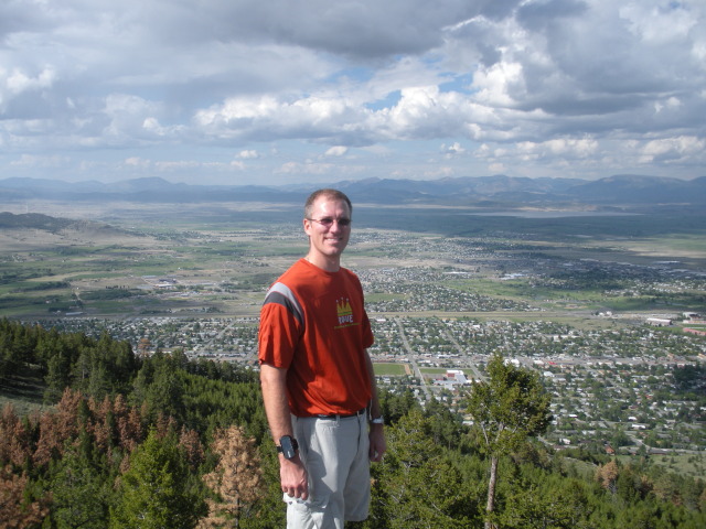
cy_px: 264
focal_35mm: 36
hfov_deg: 51.4
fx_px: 734
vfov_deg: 39.7
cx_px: 353
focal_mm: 6.3
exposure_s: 1/750
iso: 64
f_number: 3.5
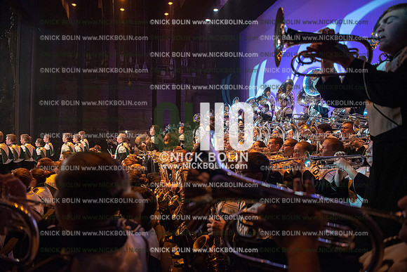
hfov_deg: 73.7
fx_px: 271
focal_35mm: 24
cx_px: 204
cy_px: 136
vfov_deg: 53.2
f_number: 2.8
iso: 2000
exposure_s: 1/200
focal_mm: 24
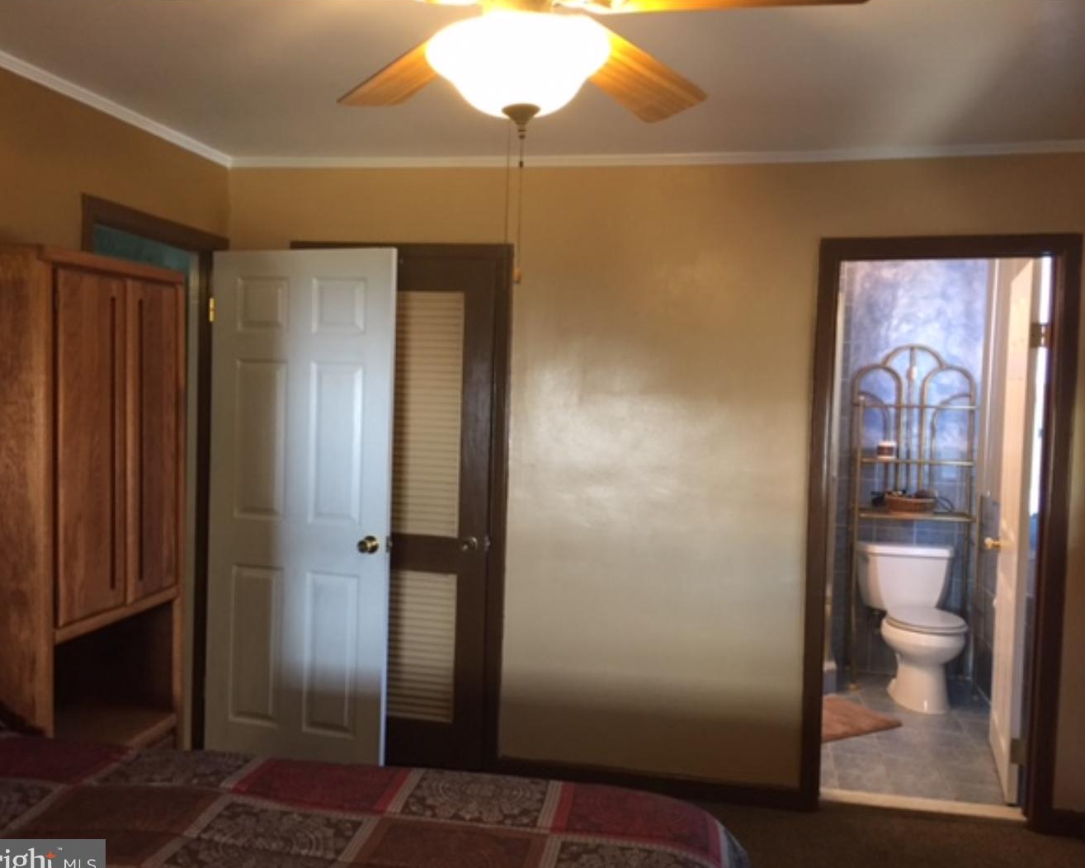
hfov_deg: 57.2
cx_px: 555
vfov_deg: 47.1
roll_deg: -2.9
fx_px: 995
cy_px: 441
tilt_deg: -3.3
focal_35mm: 31
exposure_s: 1/30
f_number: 2.2
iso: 160
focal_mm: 4.15
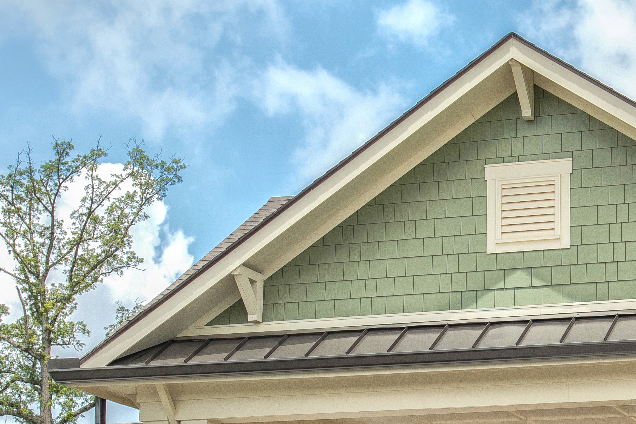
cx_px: 594
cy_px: 367
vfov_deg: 13.9
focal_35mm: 98
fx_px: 1732
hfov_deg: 20.3
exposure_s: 1/125
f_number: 8
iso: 125
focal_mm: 31
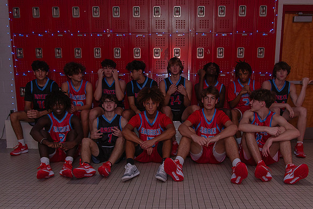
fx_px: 274
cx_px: 167
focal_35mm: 31
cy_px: 137
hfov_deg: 59.5
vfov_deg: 41.2
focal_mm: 24
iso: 800
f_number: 4
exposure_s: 1/250
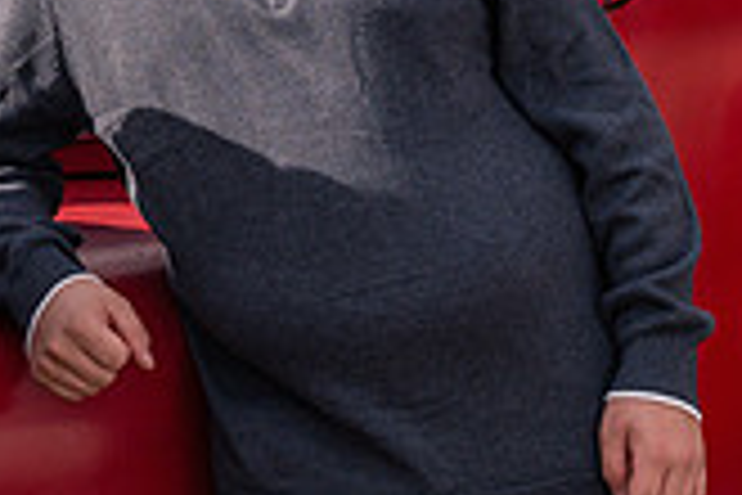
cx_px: 216
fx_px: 2679
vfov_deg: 10.5
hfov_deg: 15.7
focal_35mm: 130
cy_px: 115
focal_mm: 37
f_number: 4
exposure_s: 1/3200
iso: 320
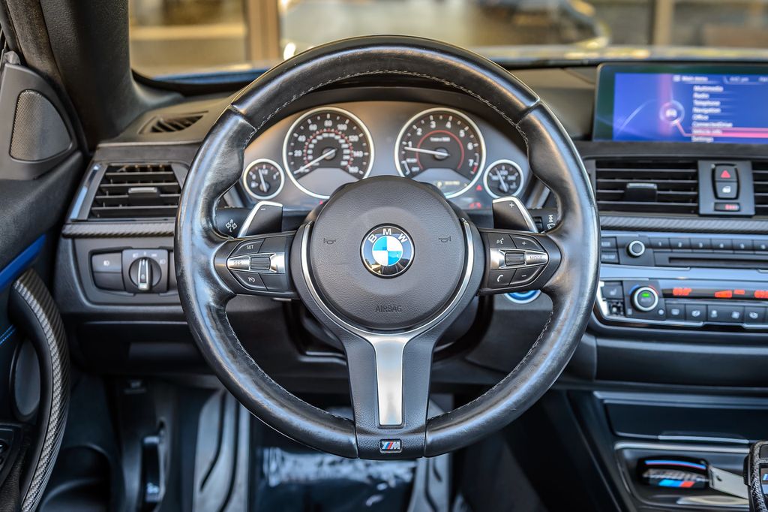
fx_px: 897
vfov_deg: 31.8
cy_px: 242
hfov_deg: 46.4
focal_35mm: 42
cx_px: 385
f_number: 4
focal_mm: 36
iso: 400
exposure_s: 1/80
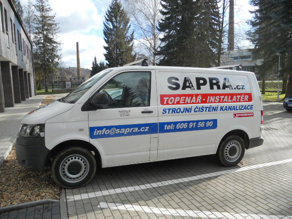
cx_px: 146
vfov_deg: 51.4
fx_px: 228
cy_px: 110
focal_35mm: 27
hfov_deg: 65.3
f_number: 3.2
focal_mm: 4.9
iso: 80
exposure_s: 1/500
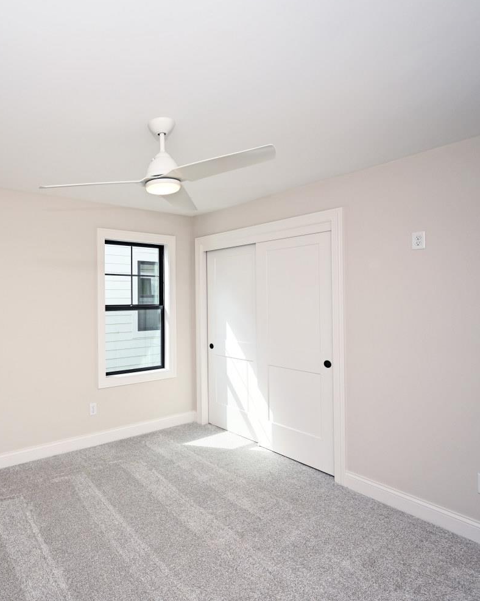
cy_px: 297
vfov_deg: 80.4
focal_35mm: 20
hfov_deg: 64.0
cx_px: 119
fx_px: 355
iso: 160
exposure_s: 1/125
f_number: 5.6
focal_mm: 14
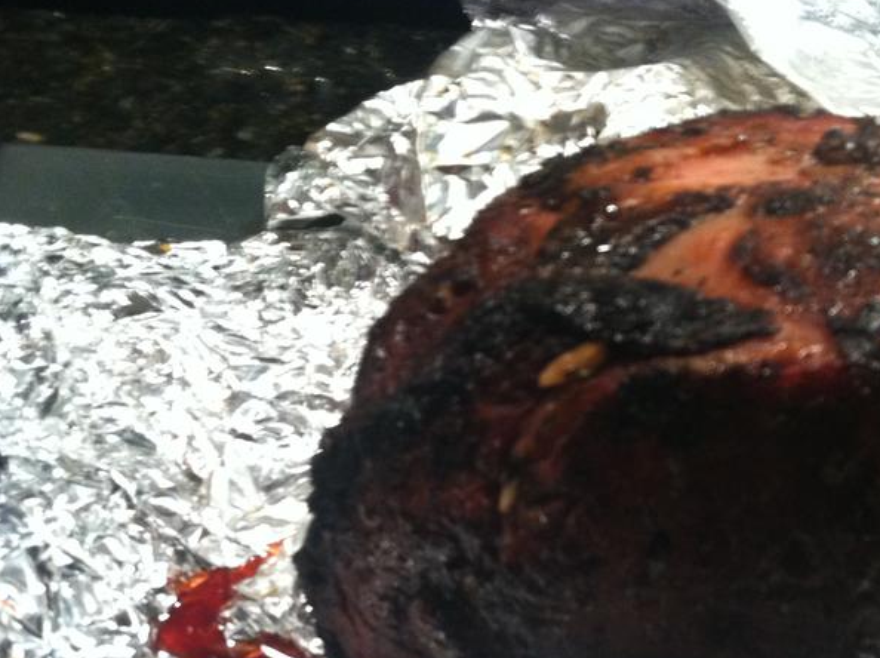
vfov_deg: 27.2
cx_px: 590
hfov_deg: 35.8
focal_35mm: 53
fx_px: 1346
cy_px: 482
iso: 250
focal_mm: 3.85
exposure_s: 1/15
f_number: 2.8
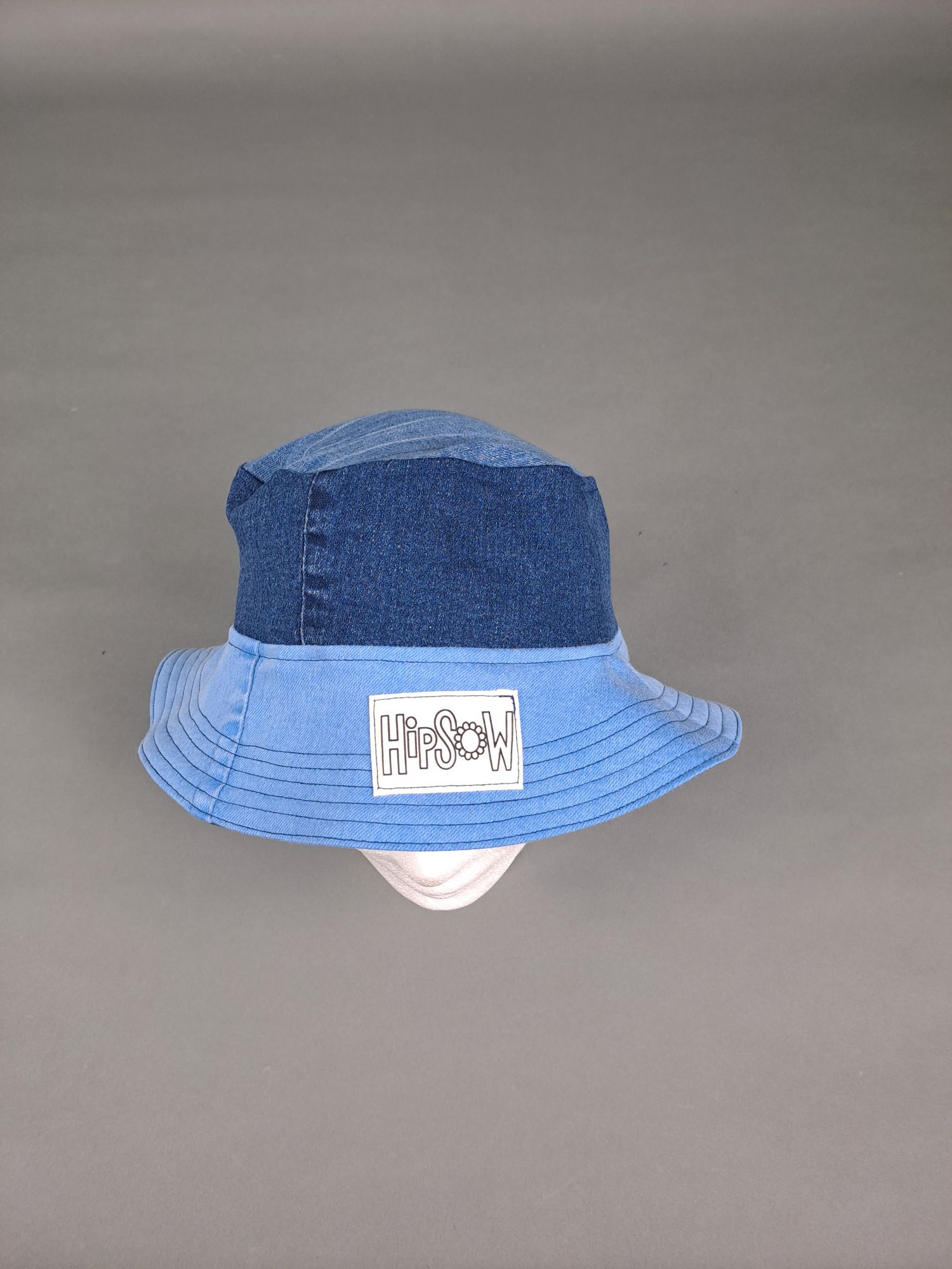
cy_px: 634
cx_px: 476
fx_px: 917
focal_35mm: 25
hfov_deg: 54.9
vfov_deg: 69.4
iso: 80
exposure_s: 1/50
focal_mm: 4.65
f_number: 1.8
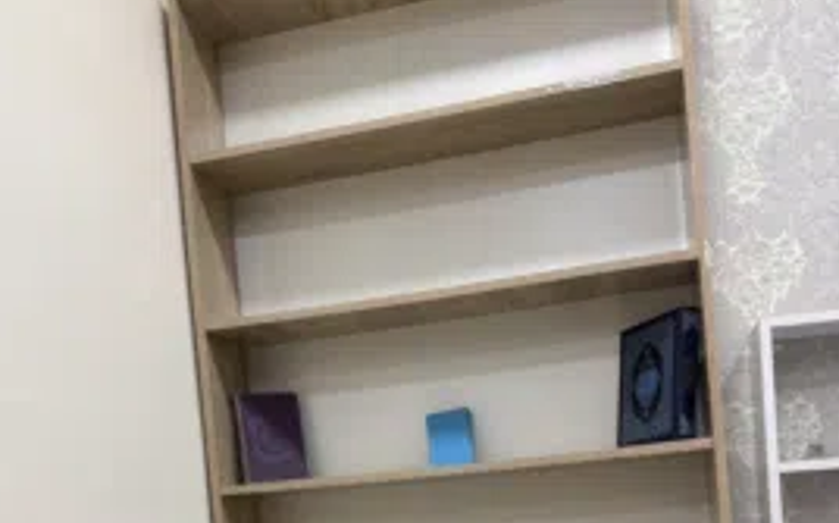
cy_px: 539
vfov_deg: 30.8
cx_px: 407
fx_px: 868
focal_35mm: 38
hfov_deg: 51.6
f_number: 1.78
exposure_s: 1/50
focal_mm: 6.86
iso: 160
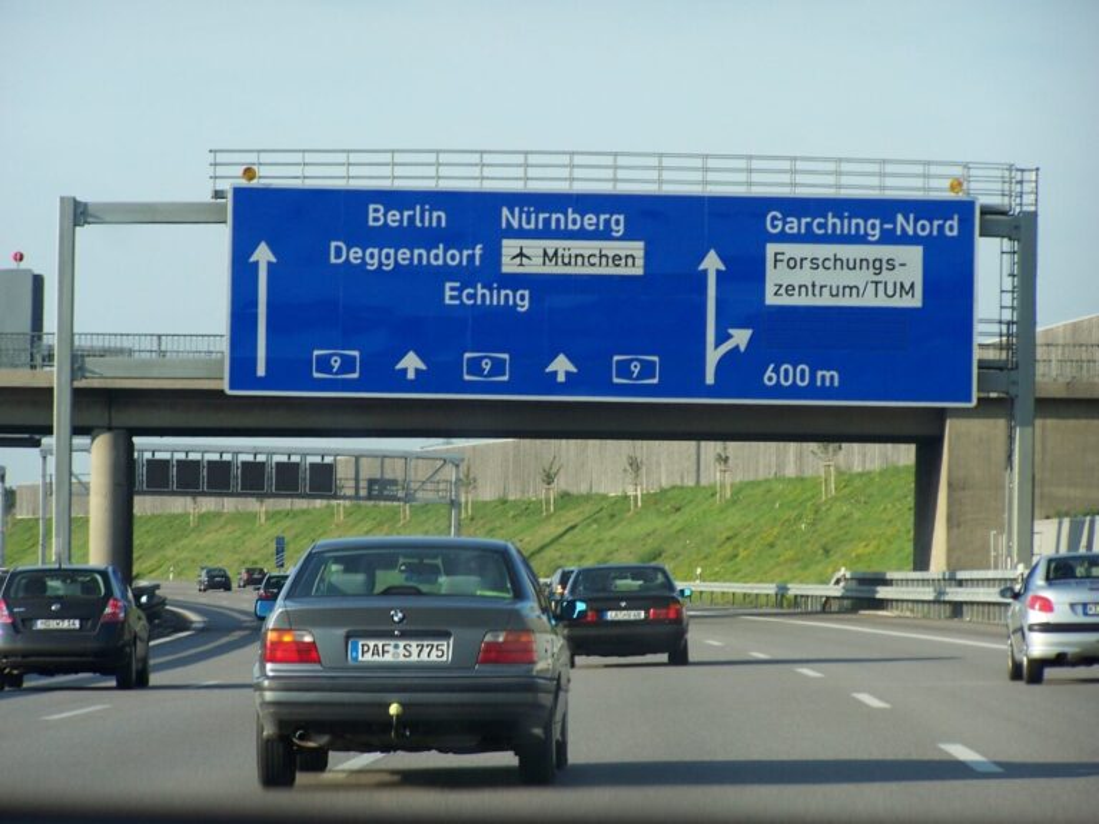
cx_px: 550
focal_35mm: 189
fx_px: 6000
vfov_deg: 7.9
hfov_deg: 10.5
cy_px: 412
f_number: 3.2
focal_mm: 31.3
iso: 80
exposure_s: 1/500
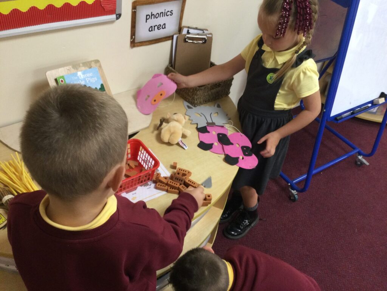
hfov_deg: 58.4
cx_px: 194
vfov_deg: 45.4
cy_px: 146
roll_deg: -14.0
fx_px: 347
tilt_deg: -38.6
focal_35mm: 31
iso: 125
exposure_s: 1/33
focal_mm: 3.3
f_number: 2.4
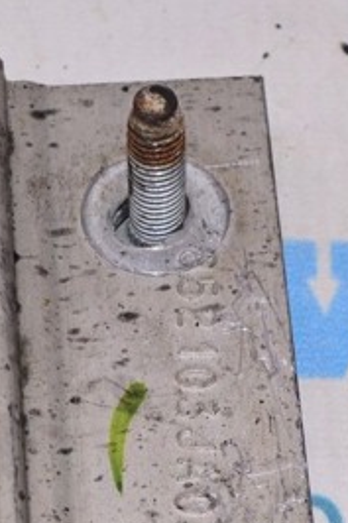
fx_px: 2877
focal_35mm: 198
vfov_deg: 10.4
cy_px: 384
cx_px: 214
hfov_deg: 6.9
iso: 1600
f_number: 8
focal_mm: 55
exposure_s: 1/200
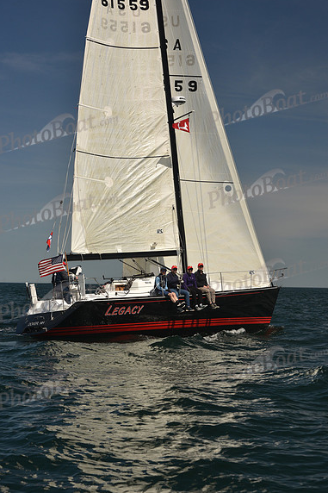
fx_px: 971
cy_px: 244
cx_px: 163
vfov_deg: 28.5
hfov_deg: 19.2
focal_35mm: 71
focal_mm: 70
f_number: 9
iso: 250
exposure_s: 1/640
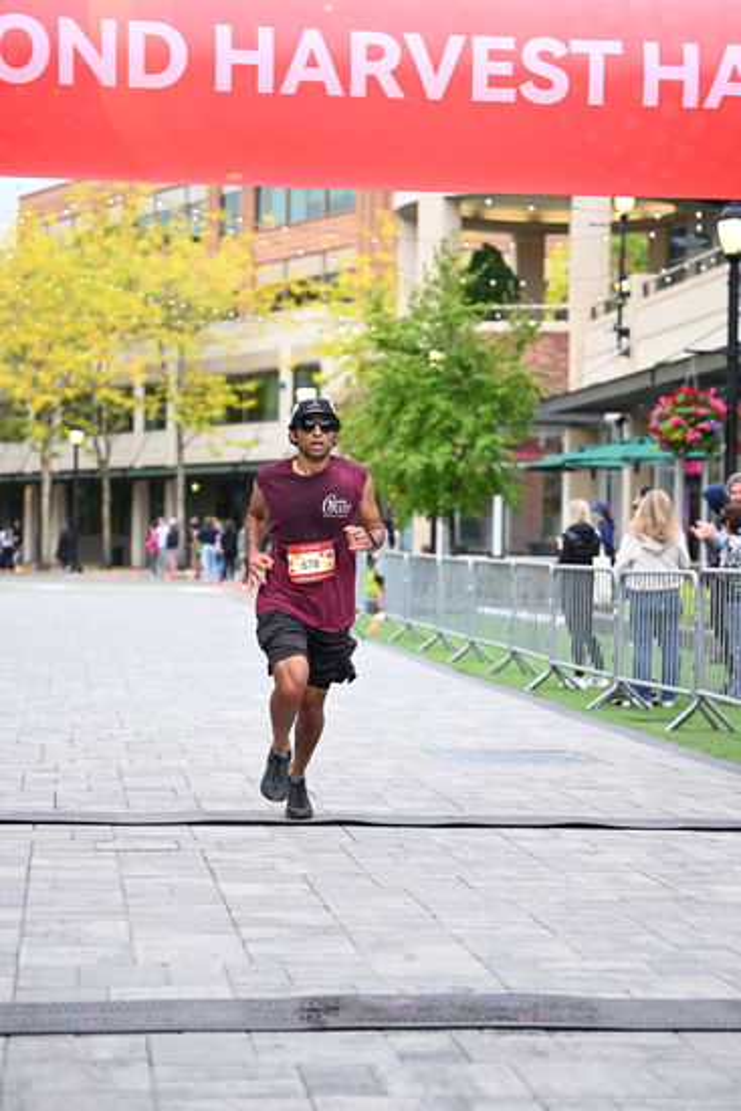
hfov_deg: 17.5
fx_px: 2407
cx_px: 370
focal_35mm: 78
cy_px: 556
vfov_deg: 26.0
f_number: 2.8
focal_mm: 78
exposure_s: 1/1250
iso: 1250
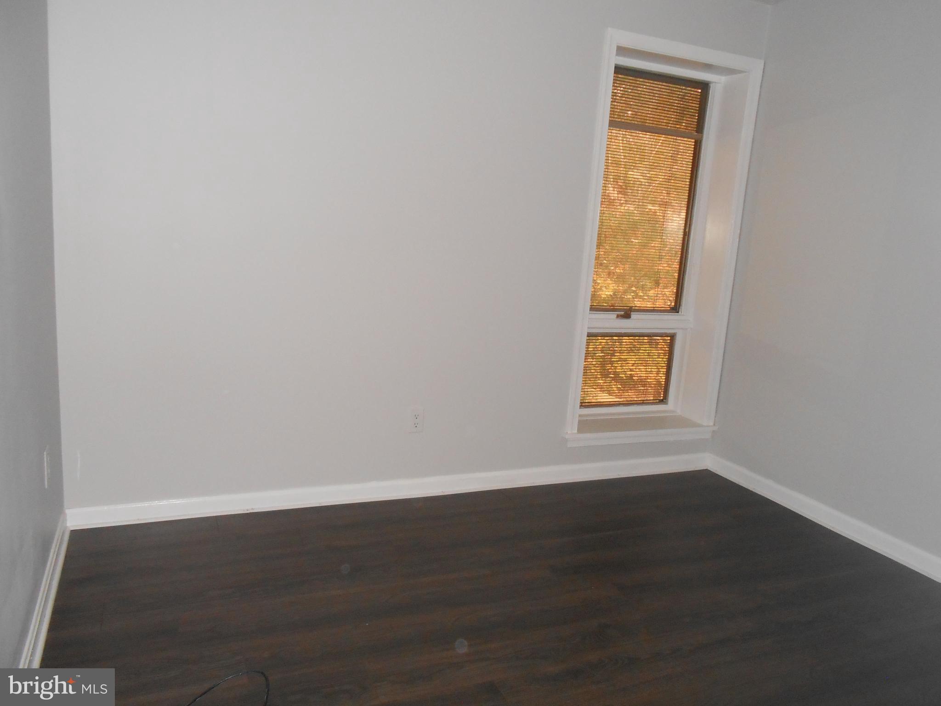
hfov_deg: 67.3
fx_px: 707
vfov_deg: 53.1
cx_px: 470
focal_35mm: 26
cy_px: 353
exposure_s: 1/25
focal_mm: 4.6
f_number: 3.5
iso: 320
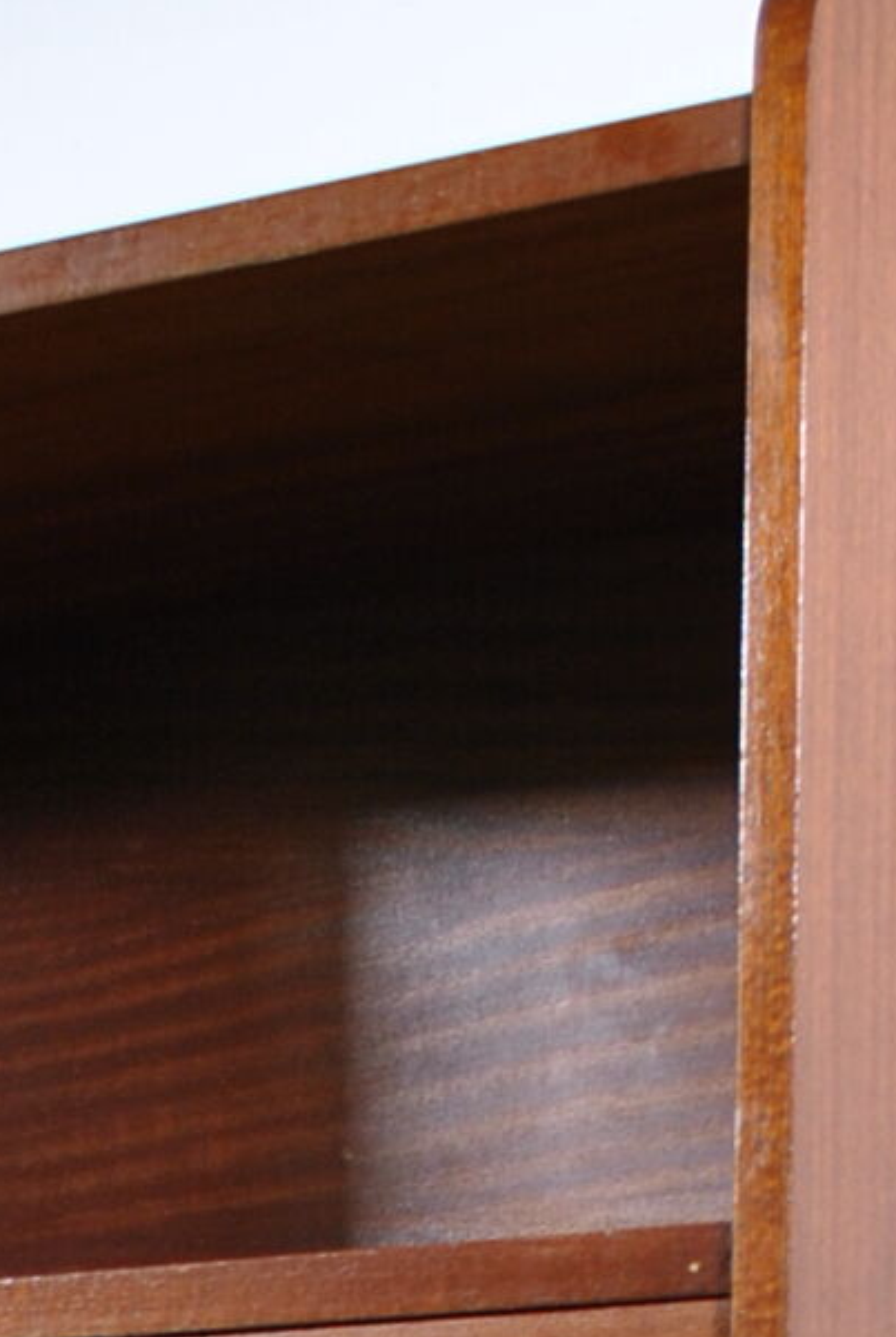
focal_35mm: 159
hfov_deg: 8.6
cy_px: 2609
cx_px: -129
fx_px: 5912
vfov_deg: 11.7
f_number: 5
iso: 200
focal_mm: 22
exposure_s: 1/15
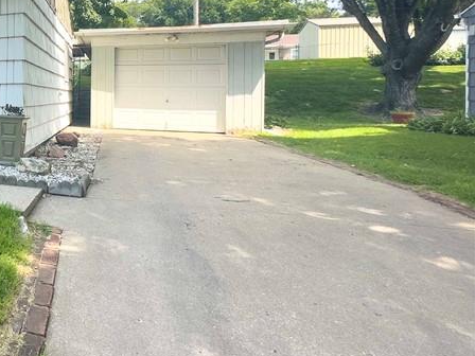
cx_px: -67
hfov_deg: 42.3
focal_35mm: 32
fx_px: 439
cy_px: 91
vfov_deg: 42.8
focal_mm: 2.22
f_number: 2.2
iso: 40
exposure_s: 1/640
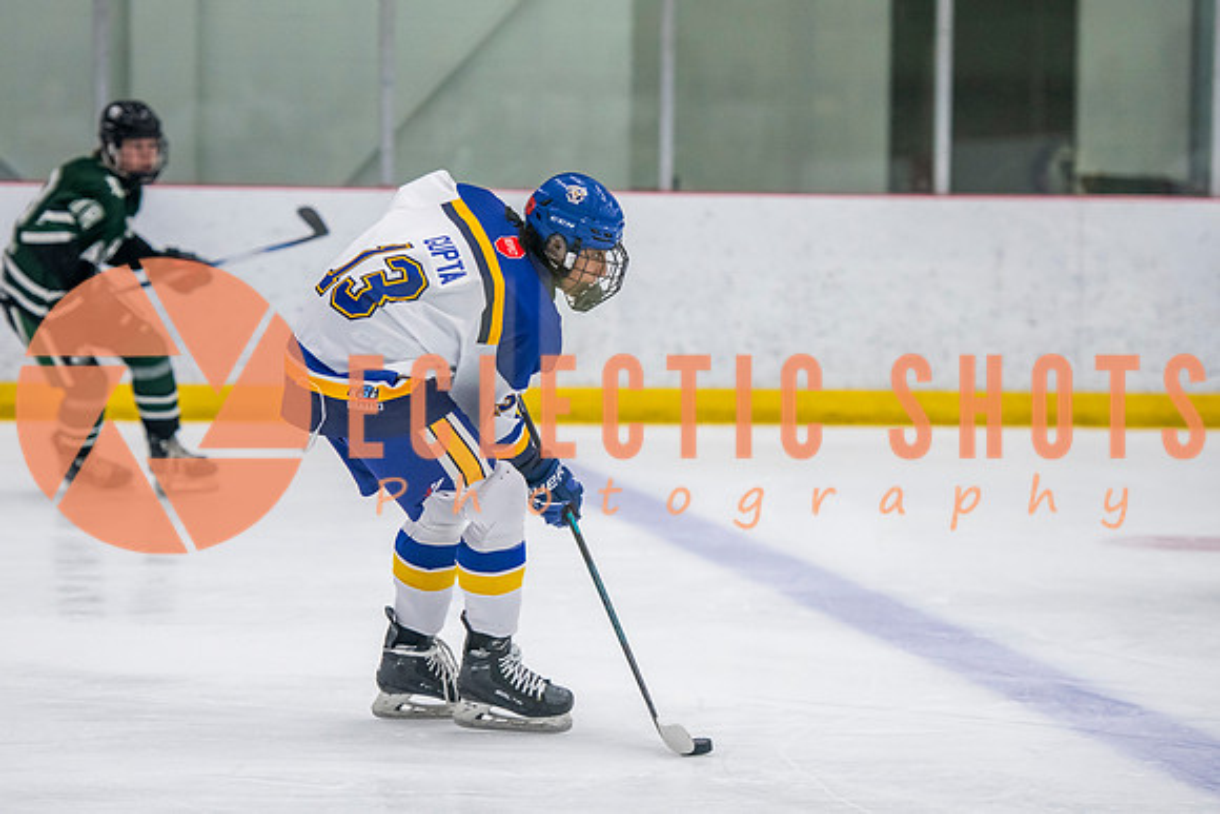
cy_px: 357
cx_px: 558
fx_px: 6102
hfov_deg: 11.4
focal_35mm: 180
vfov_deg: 7.6
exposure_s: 1/640
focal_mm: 135
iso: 2000
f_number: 3.2
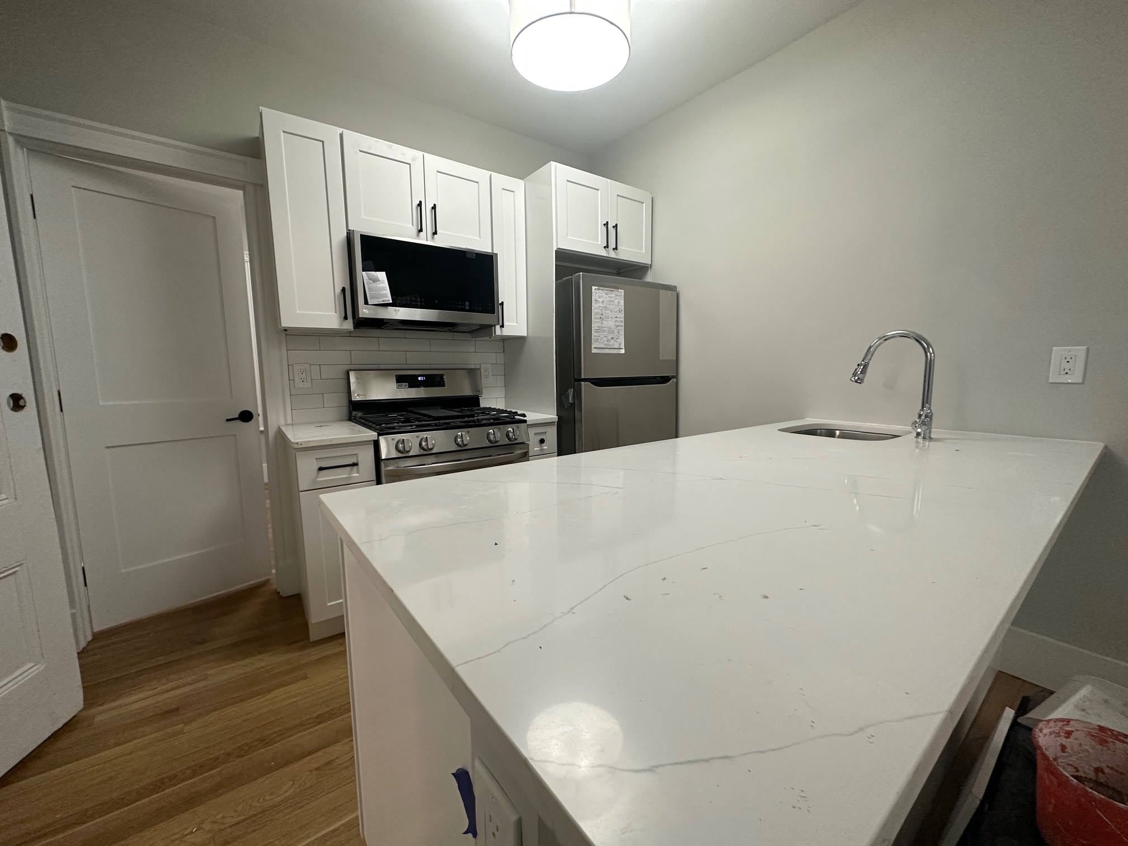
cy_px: 423
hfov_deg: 102.1
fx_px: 456
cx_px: 564
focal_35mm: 14
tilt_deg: -6.6
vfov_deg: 85.7
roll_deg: +1.3
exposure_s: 1/60
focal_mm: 2.22
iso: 200
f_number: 2.2
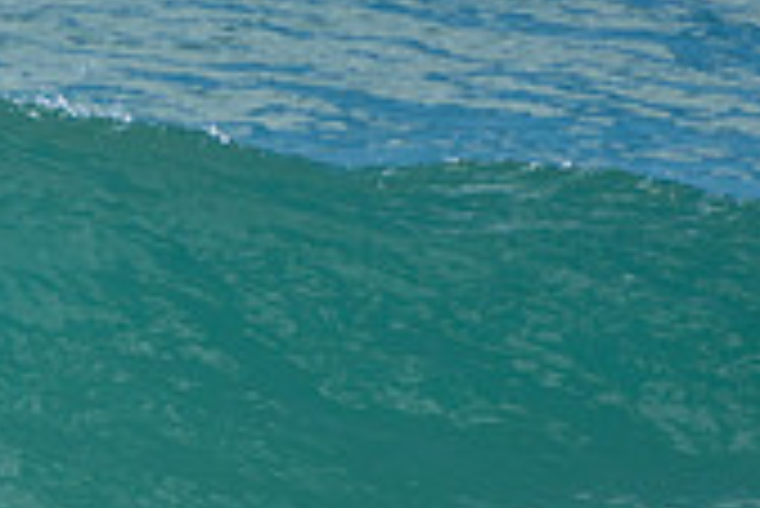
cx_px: -220
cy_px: 524
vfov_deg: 0.7
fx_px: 43567
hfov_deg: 1.0
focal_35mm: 2062
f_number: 5.6
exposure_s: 1/1250
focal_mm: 400
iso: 180
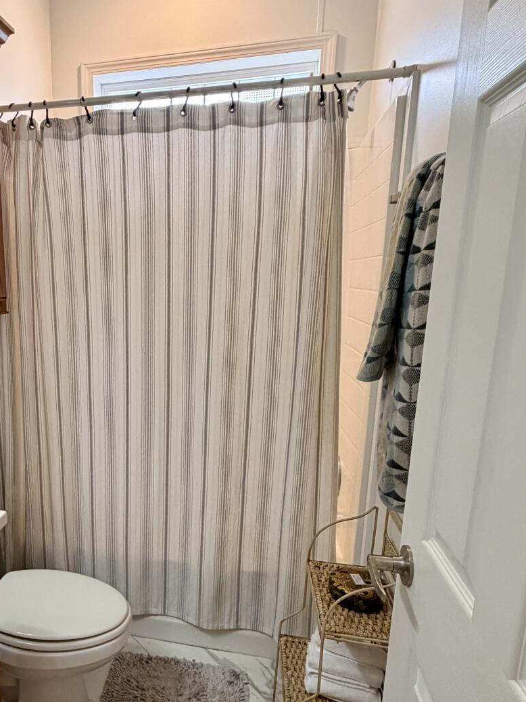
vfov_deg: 65.0
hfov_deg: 48.6
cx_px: 108
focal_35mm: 27
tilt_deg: -12.4
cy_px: 403
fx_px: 547
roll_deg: +0.7
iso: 200
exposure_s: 1/120
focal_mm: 2.22
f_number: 2.2
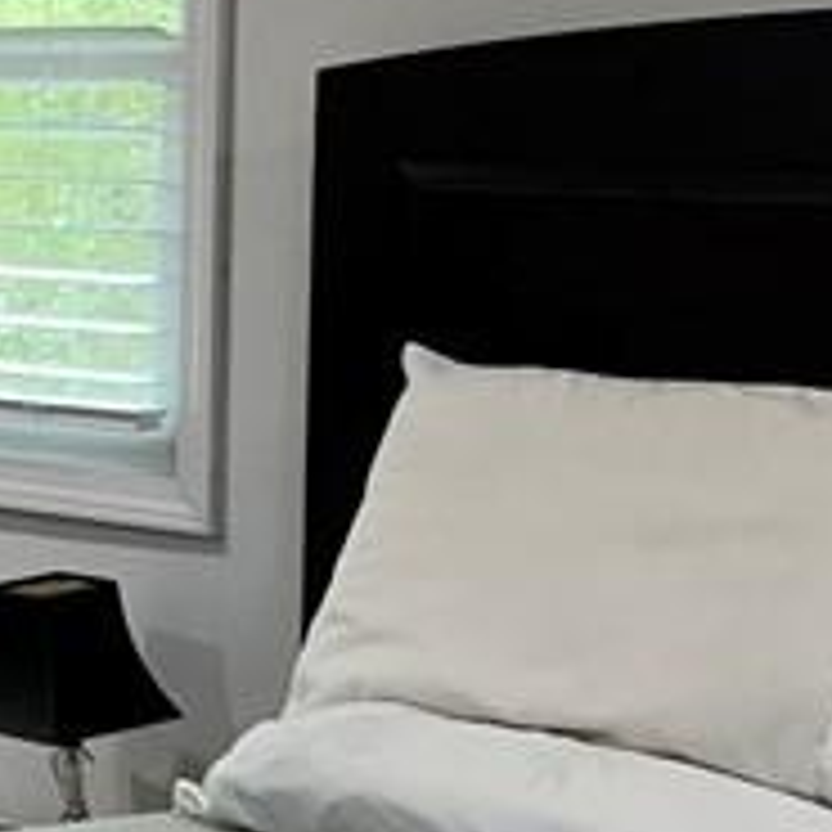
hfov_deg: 11.9
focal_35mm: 127
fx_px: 3453
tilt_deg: -0.7
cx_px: -949
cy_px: 220
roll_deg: -1.1
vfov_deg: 13.7
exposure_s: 1/120
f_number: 1.5
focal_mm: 5.7
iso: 80
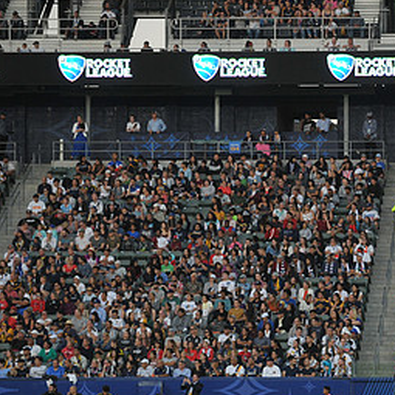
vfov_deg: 7.5
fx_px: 2995
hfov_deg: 7.5
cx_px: 358
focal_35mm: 232
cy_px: 257
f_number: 2.8
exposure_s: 1/800
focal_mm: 120
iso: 640
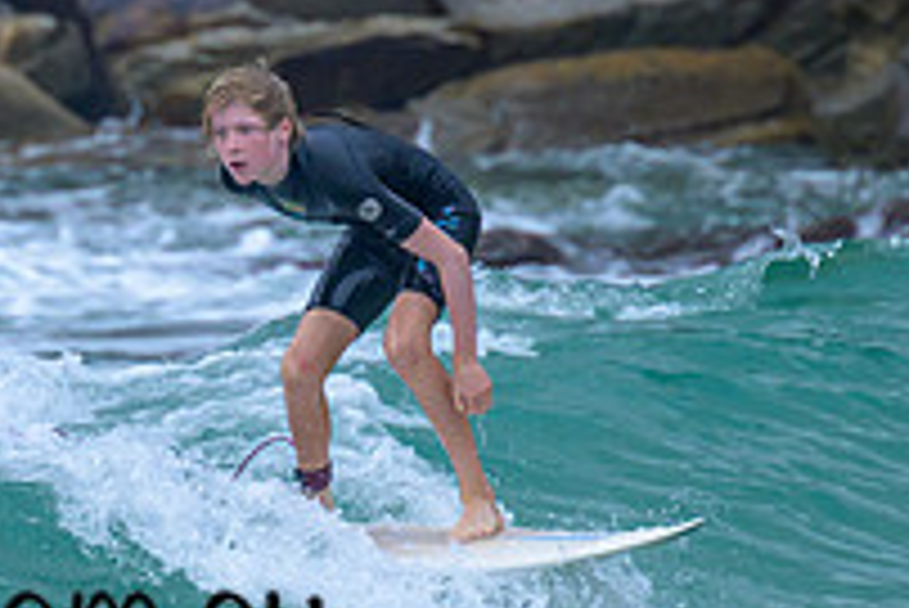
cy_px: 382
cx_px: 160
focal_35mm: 2206
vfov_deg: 0.6
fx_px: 55740
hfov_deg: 0.9
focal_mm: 560
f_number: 8
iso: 1000
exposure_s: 1/2000
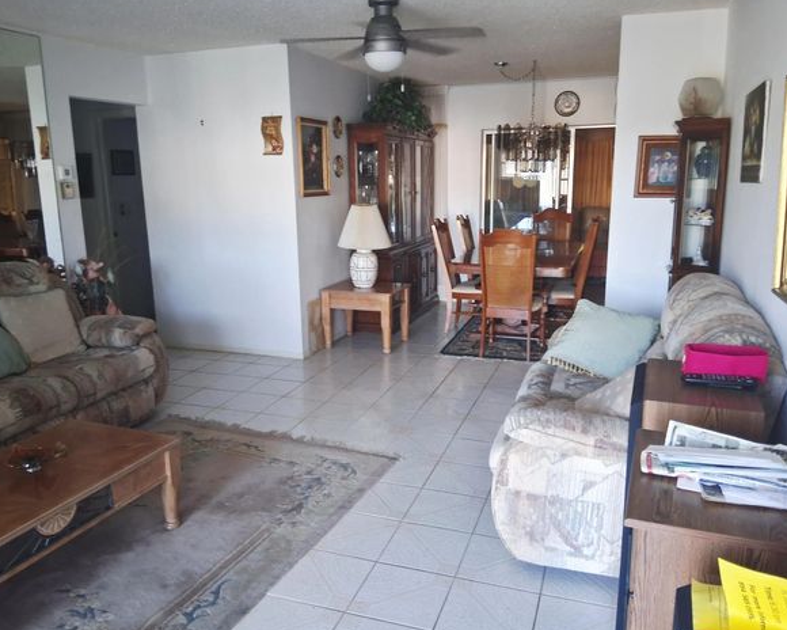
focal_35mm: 28
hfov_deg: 62.2
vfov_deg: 51.5
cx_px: 391
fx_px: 652
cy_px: 311
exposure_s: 1/40
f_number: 1.8
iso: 400
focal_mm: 3.98
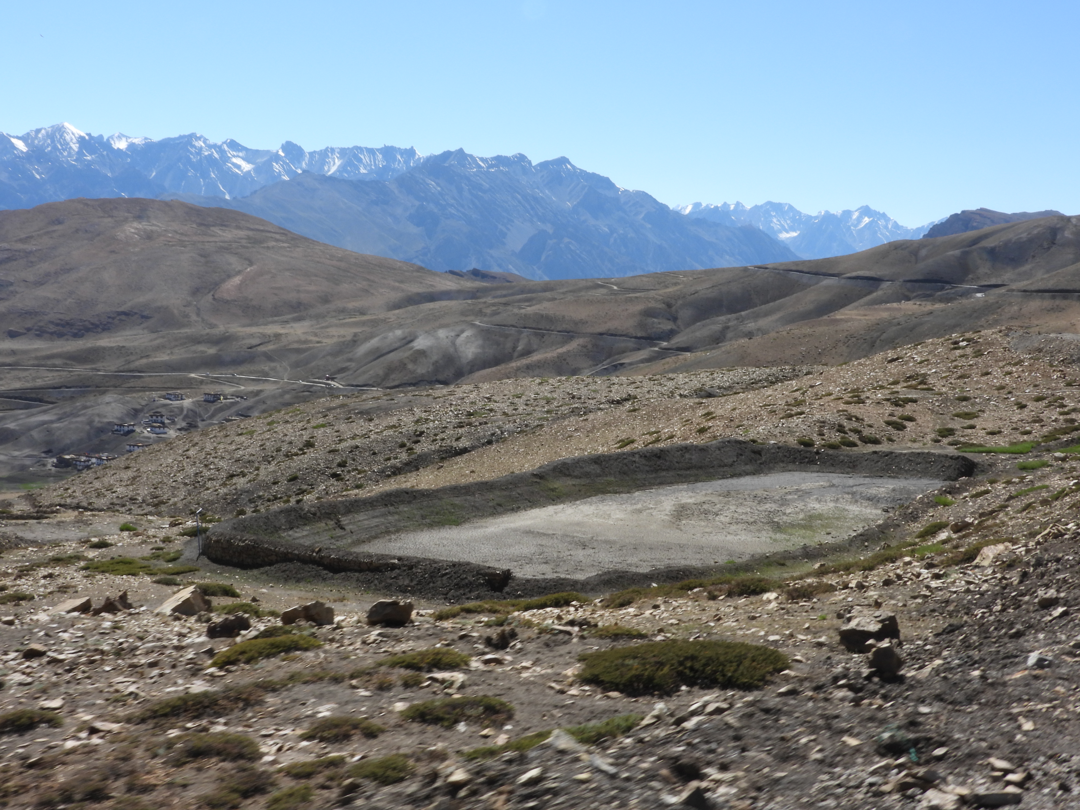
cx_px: 540
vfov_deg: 29.1
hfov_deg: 38.2
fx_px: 1560
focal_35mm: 50
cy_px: 405
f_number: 8
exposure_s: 1/200
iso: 100
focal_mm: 9
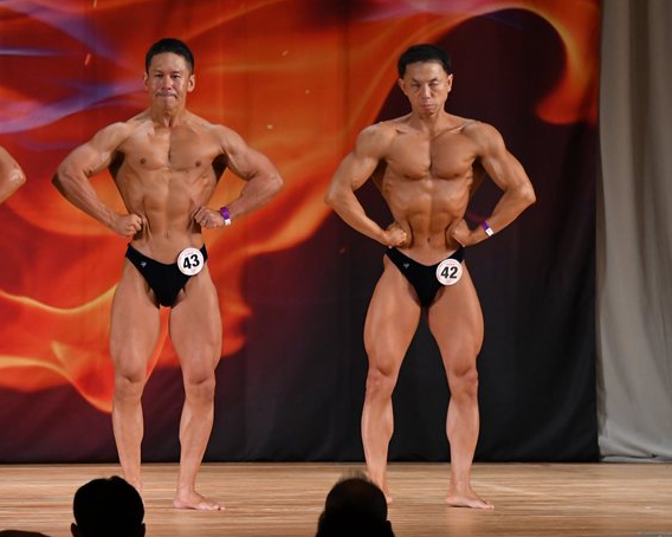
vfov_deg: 5.6
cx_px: 234
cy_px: 298
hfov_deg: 7.0
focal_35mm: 278
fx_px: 5527
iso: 3200
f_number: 5.6
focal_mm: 145
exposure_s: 1/400
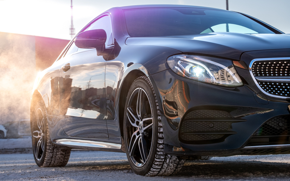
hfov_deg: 21.4
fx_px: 767
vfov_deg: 13.5
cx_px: 145
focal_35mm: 97
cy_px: 90
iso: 320
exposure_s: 1/500
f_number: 6.4
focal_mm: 63.2
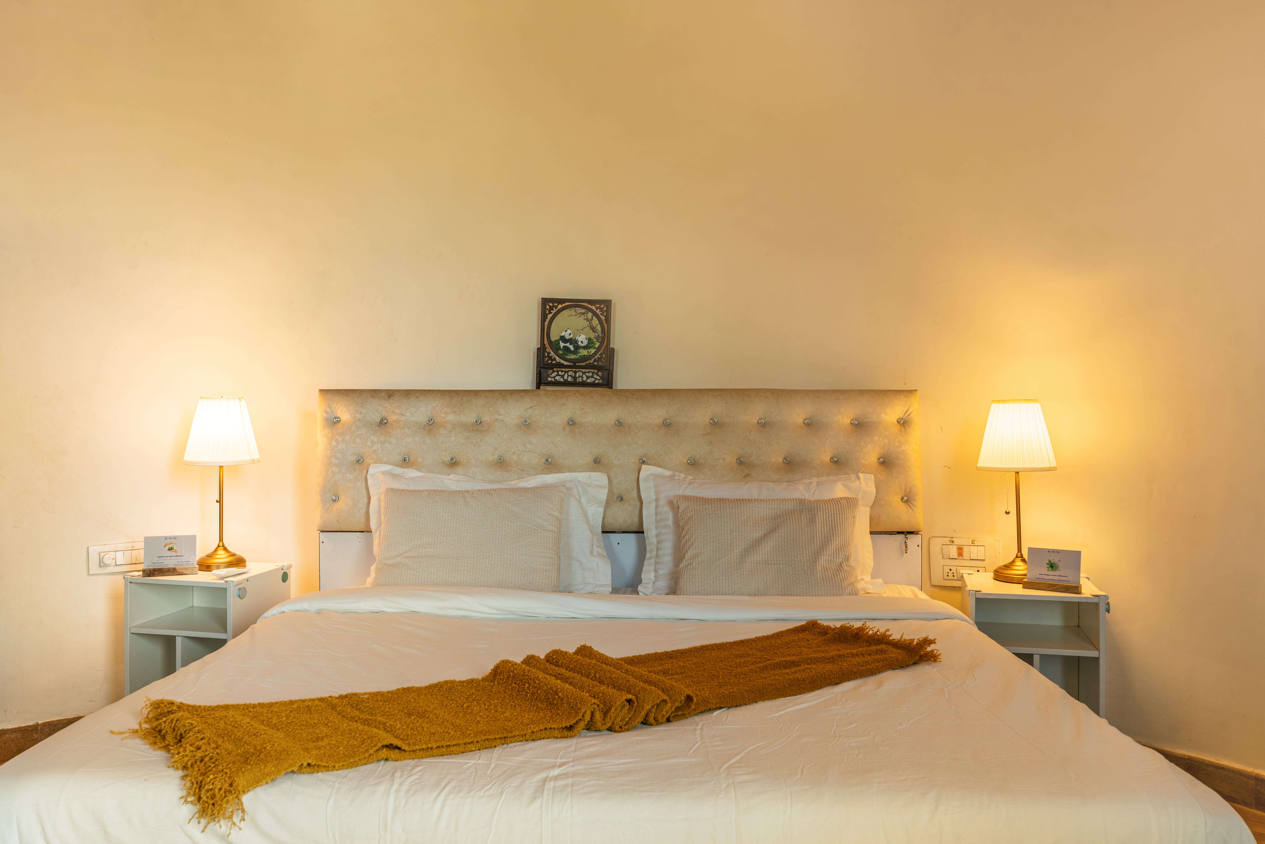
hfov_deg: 63.7
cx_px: 632
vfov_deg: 45.0
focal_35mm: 29
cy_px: 422
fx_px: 1019
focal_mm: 29
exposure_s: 1/15
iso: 100
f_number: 8
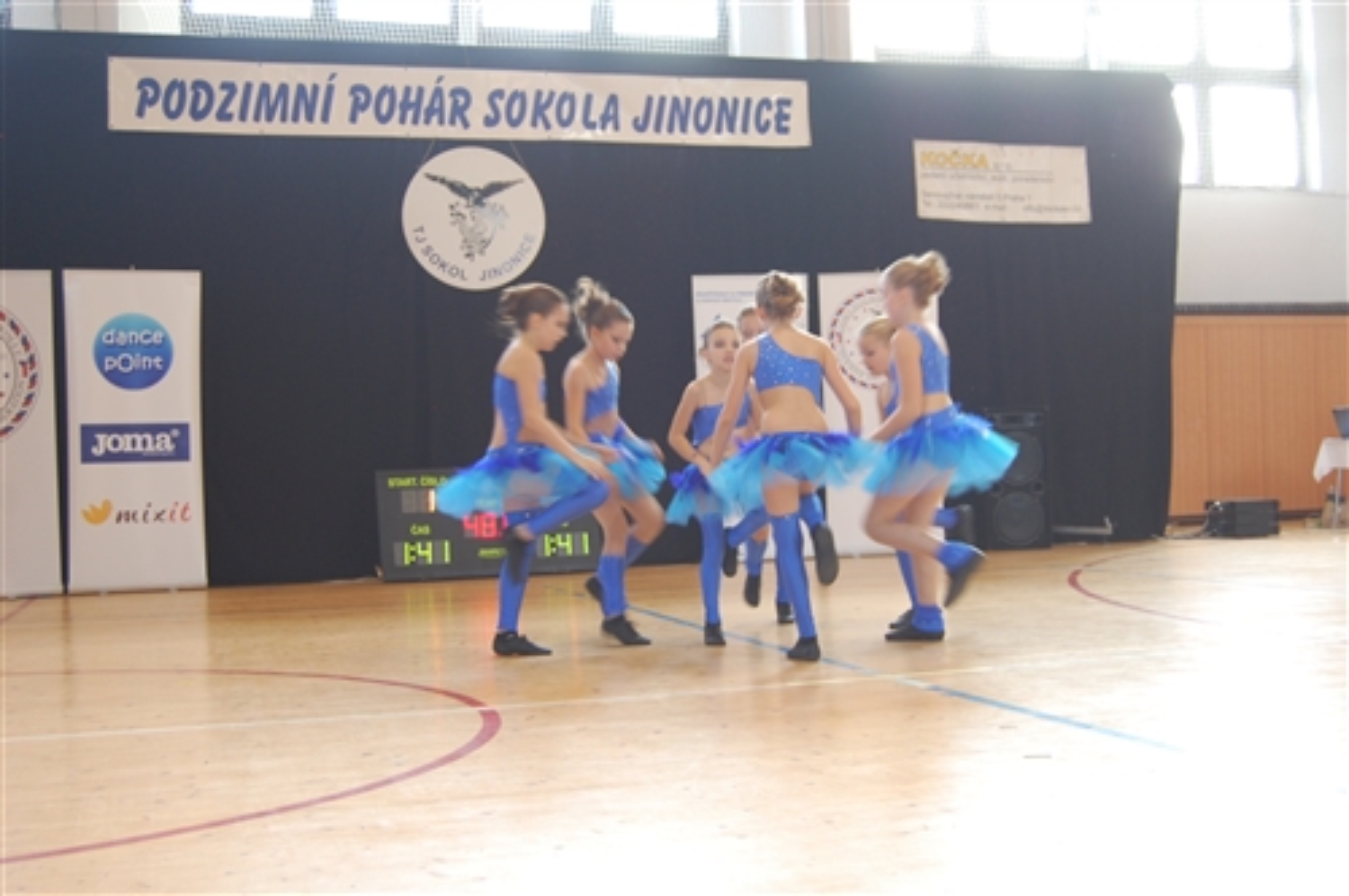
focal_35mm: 45
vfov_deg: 29.8
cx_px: 674
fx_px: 1684
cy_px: 448
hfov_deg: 43.7
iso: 400
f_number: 4.2
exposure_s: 1/30
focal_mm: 30
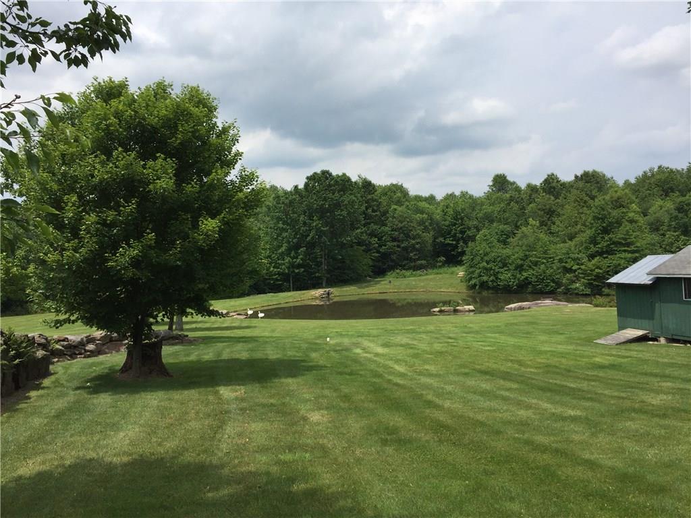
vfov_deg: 48.2
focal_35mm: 29
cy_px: 259
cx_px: 346
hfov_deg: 61.7
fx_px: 579
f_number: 2.2
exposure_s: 1/3968
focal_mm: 4.15
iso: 32
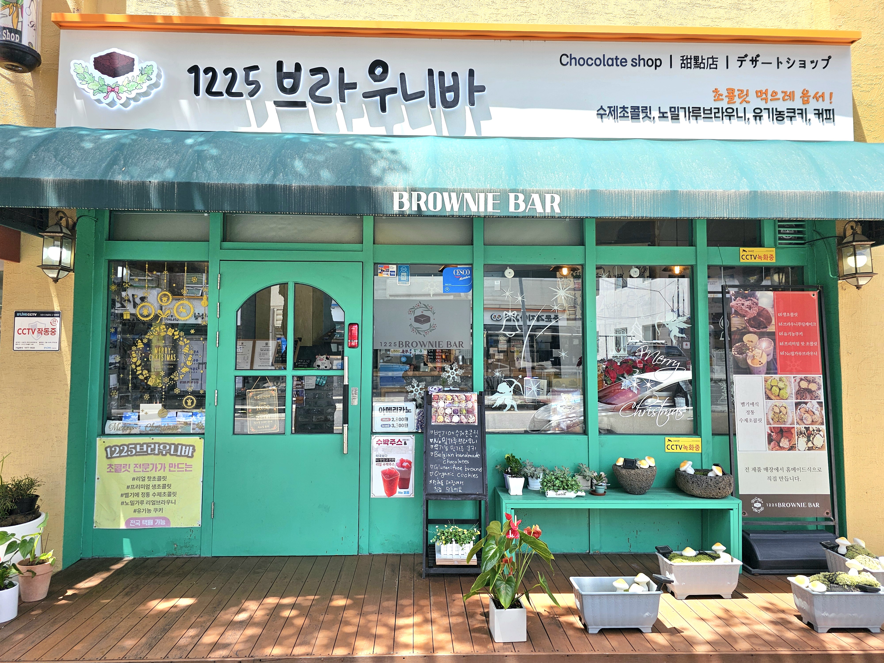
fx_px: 587
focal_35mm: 23
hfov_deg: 73.9
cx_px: 442
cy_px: 332
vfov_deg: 58.9
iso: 10
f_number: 1.7
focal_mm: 6.3
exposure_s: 1/204
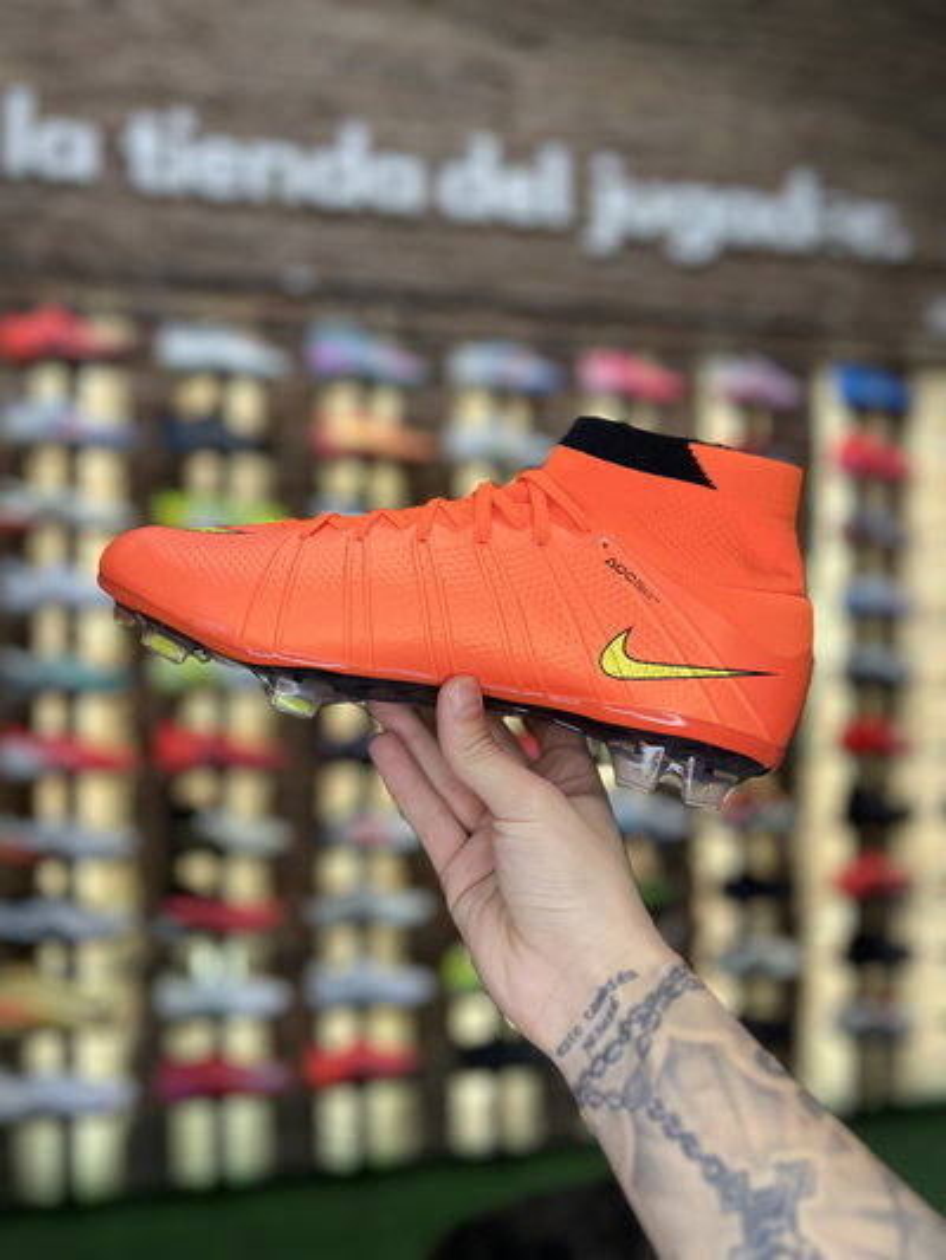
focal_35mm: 26
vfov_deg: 67.3
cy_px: 630
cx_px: 473
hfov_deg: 53.1
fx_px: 947
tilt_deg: +1.1
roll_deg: -0.3
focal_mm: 5.7
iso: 80
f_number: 1.5
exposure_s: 1/100
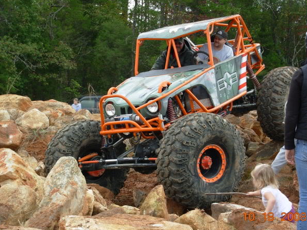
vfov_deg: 18.0
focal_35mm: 82
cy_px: 119
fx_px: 727
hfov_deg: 23.8
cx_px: 149
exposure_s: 1/176
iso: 50
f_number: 3.6
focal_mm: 12.5
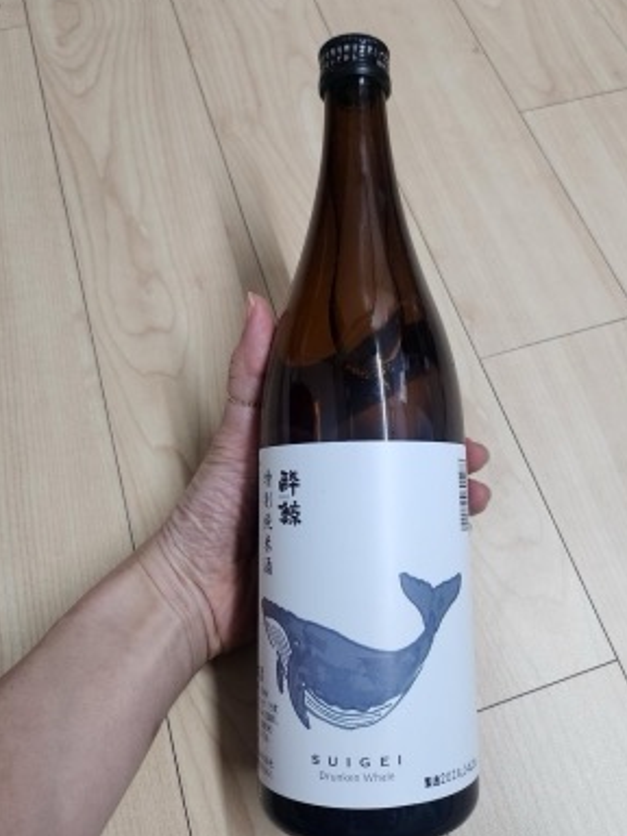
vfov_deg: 59.8
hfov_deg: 46.6
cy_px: 368
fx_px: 725
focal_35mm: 30
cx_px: 370
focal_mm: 5
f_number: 1.8
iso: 500
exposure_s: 1/120
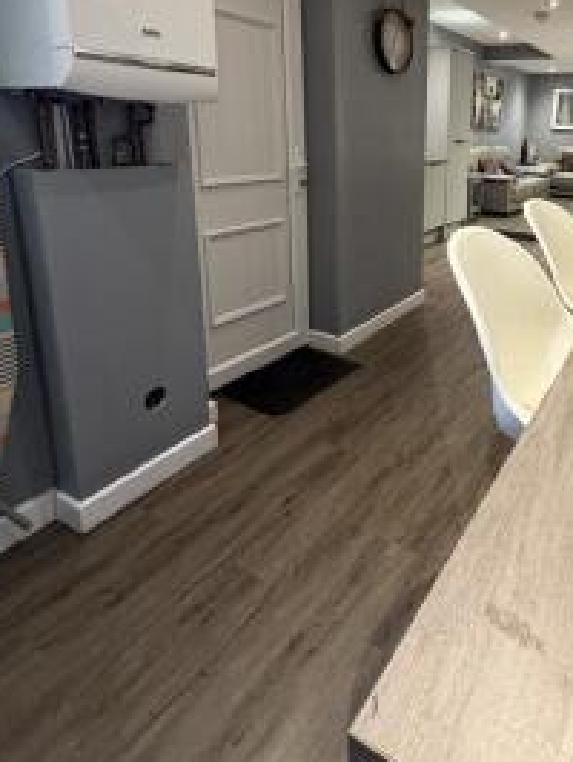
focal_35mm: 23
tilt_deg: -12.3
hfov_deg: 55.9
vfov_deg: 71.4
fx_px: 507
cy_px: 245
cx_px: 435
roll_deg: -1.4
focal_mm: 2.22
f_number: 2.2
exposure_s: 1/50
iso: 320
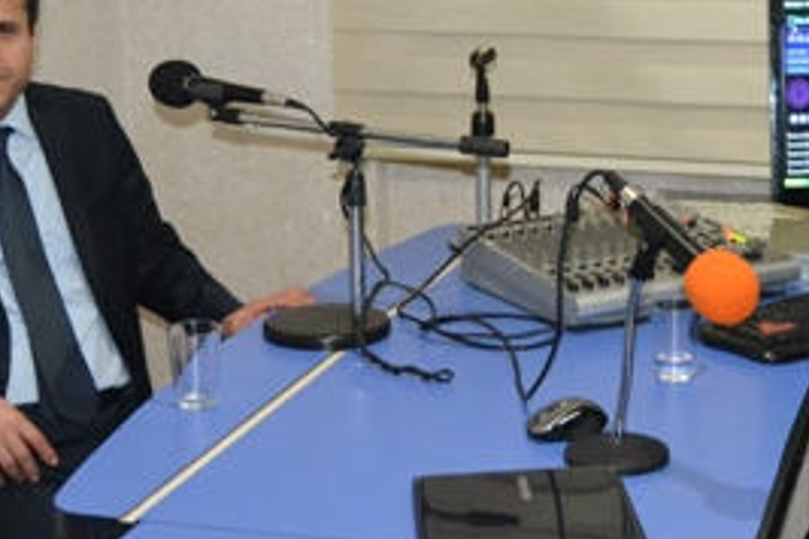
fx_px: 1618
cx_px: 624
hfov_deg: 27.6
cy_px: 174
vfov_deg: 18.9
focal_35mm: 72
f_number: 3.5
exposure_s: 1/60
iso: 3200
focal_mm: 20
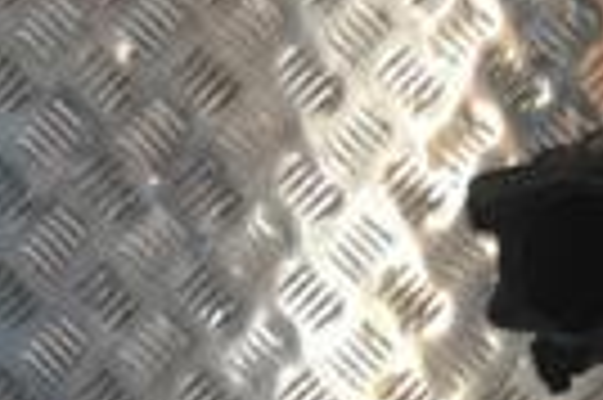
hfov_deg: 10.9
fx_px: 2928
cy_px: 796
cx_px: 1130
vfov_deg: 7.5
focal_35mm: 175
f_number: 6.3
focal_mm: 26
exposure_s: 1/160
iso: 3200
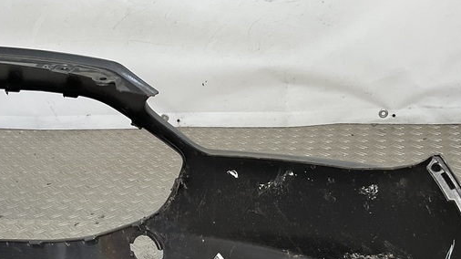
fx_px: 770
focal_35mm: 63
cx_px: 143
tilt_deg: -32.9
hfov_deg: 33.0
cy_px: 322
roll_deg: +6.9
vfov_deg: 18.0
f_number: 1.8
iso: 16
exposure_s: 1/120
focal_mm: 3
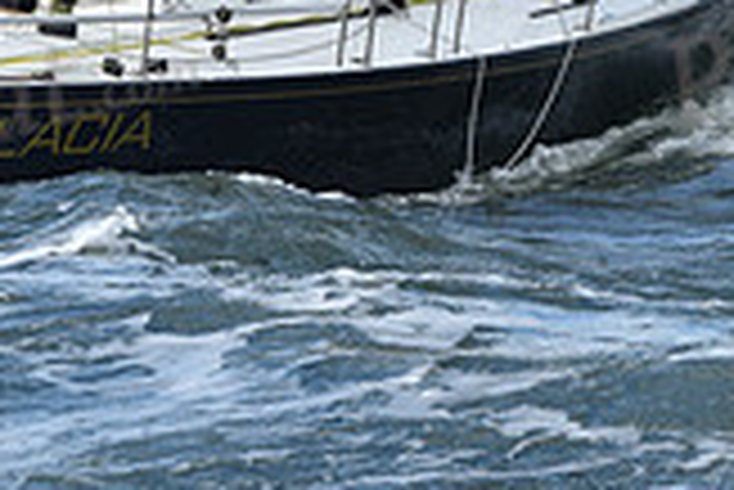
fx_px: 6244
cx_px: 437
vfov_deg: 4.5
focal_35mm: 306
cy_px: -160
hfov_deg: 6.7
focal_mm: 86
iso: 320
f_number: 8
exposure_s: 1/1000
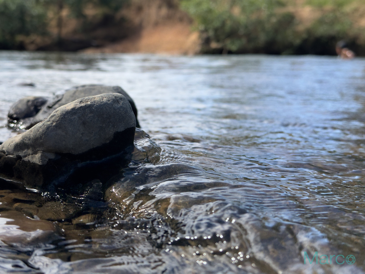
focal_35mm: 48
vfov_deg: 30.3
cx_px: 182
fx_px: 506
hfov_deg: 39.7
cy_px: 137
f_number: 1.78
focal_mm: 6.76
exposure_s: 1/1637
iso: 64
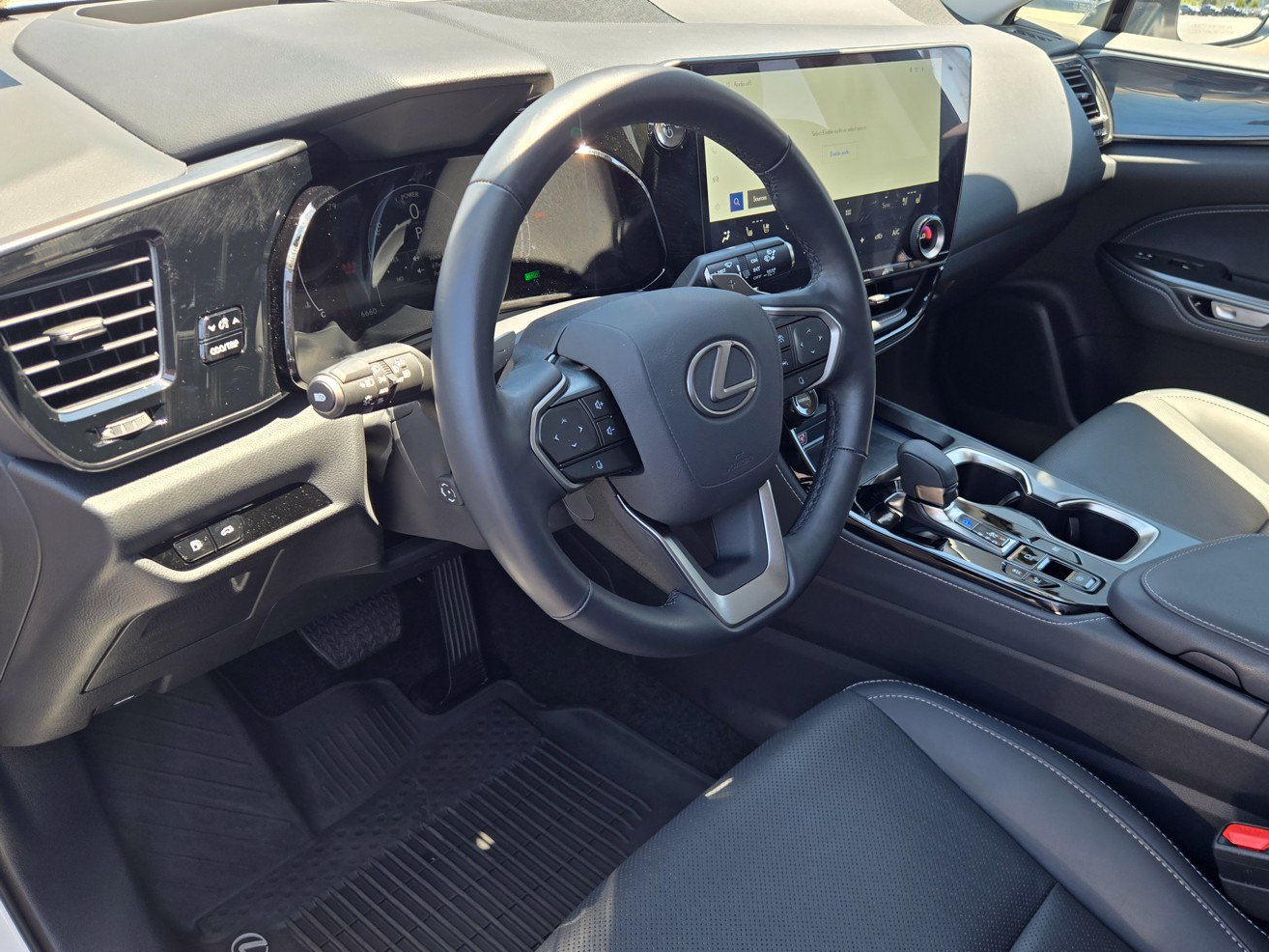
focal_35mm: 28
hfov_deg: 63.0
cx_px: 743
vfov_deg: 49.6
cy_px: 540
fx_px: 1027
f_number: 1.8
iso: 50
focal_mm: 5.4
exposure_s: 1/180
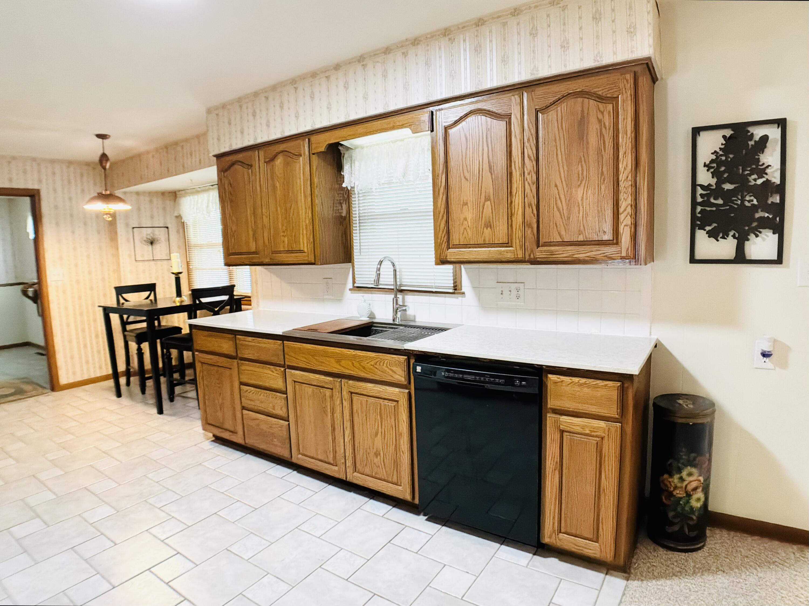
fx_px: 654
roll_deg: +2.6
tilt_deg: -6.1
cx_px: 404
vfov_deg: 49.7
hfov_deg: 63.5
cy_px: 303
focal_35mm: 28
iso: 200
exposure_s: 1/60
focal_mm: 3
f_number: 1.8
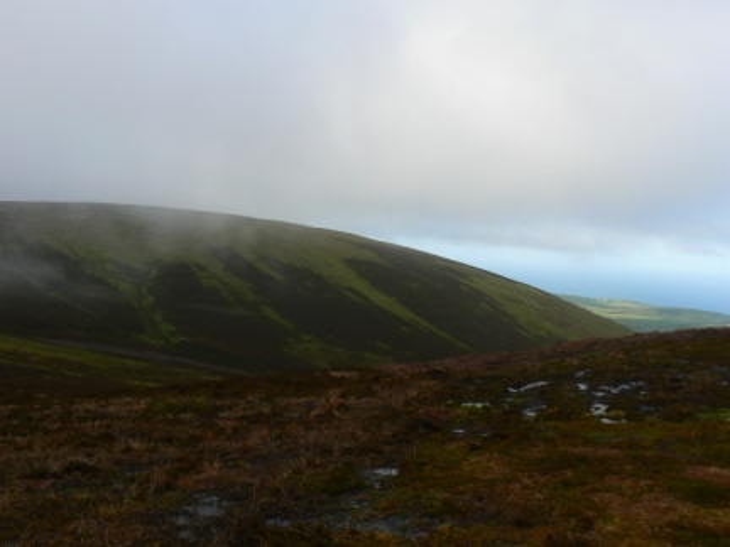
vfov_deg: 39.7
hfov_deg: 51.4
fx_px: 759
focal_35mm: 36
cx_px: 365
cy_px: 274
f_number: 5.6
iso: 80
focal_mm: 6
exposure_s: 1/250
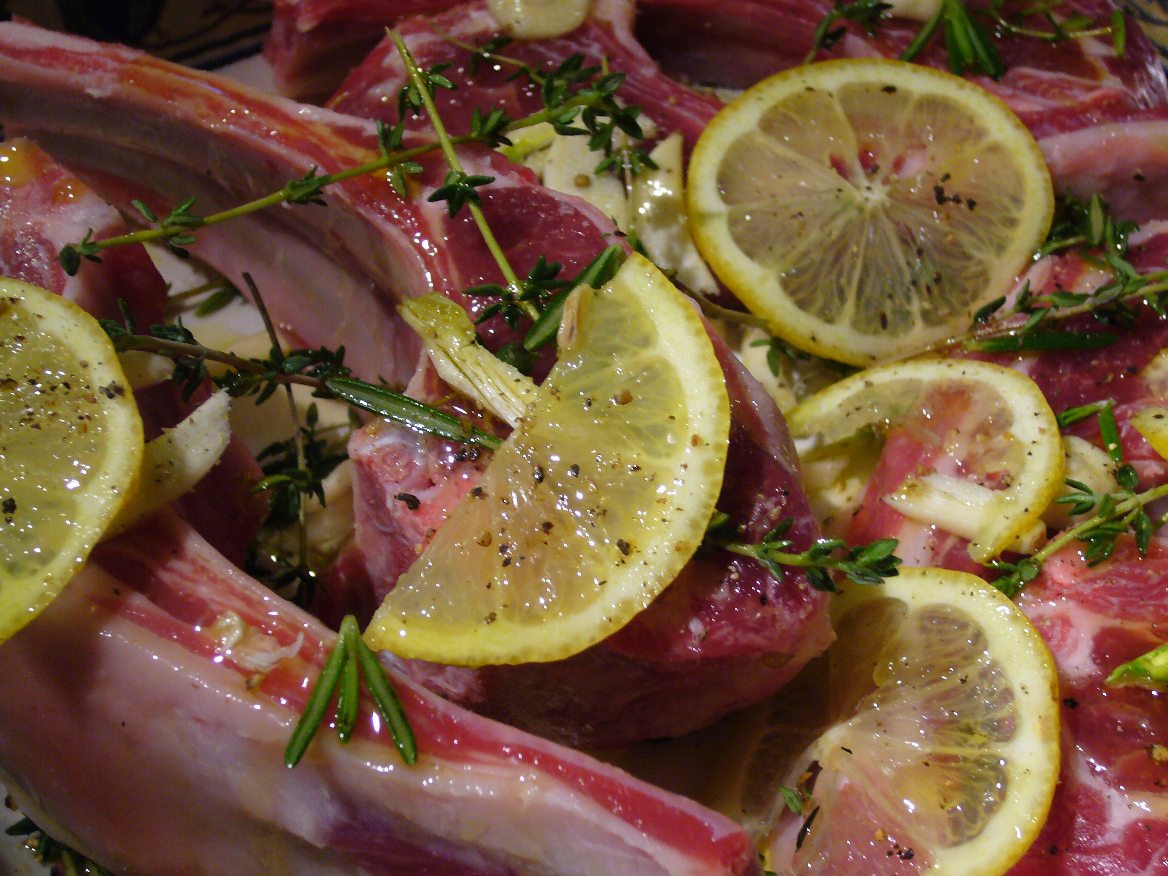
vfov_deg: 22.3
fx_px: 2227
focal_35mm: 66
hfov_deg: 29.4
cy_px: 438
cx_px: 584
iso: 200
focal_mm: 10.9
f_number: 3.9
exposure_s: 1/13
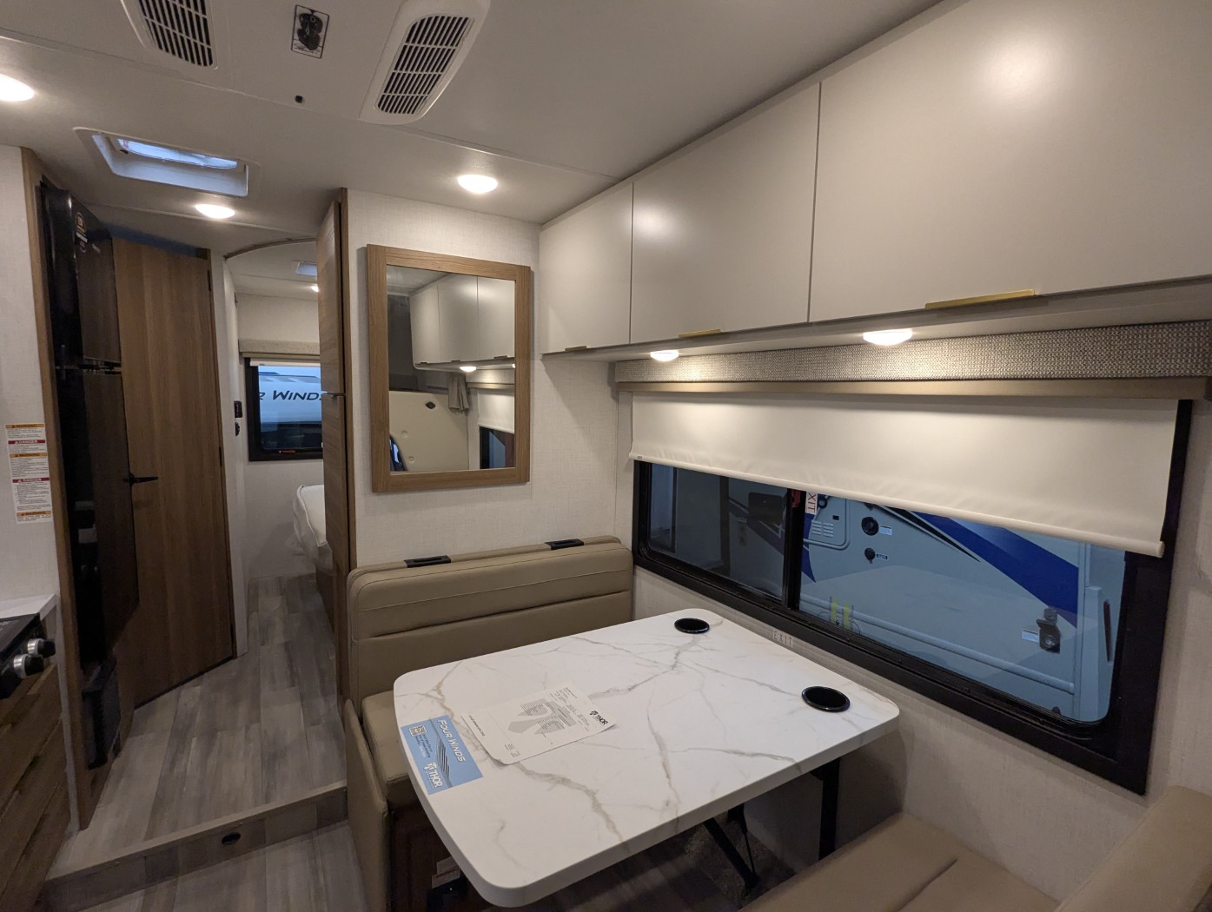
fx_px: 561
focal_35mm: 16
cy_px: 456
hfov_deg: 94.4
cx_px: 606
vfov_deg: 78.2
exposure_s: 1/188
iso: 323
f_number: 2.2
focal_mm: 2.35
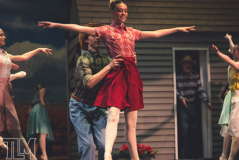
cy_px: 92
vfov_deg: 11.6
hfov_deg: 17.3
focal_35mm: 118
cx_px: 125
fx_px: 783
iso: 1400
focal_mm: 100
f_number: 2.8
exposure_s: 1/250
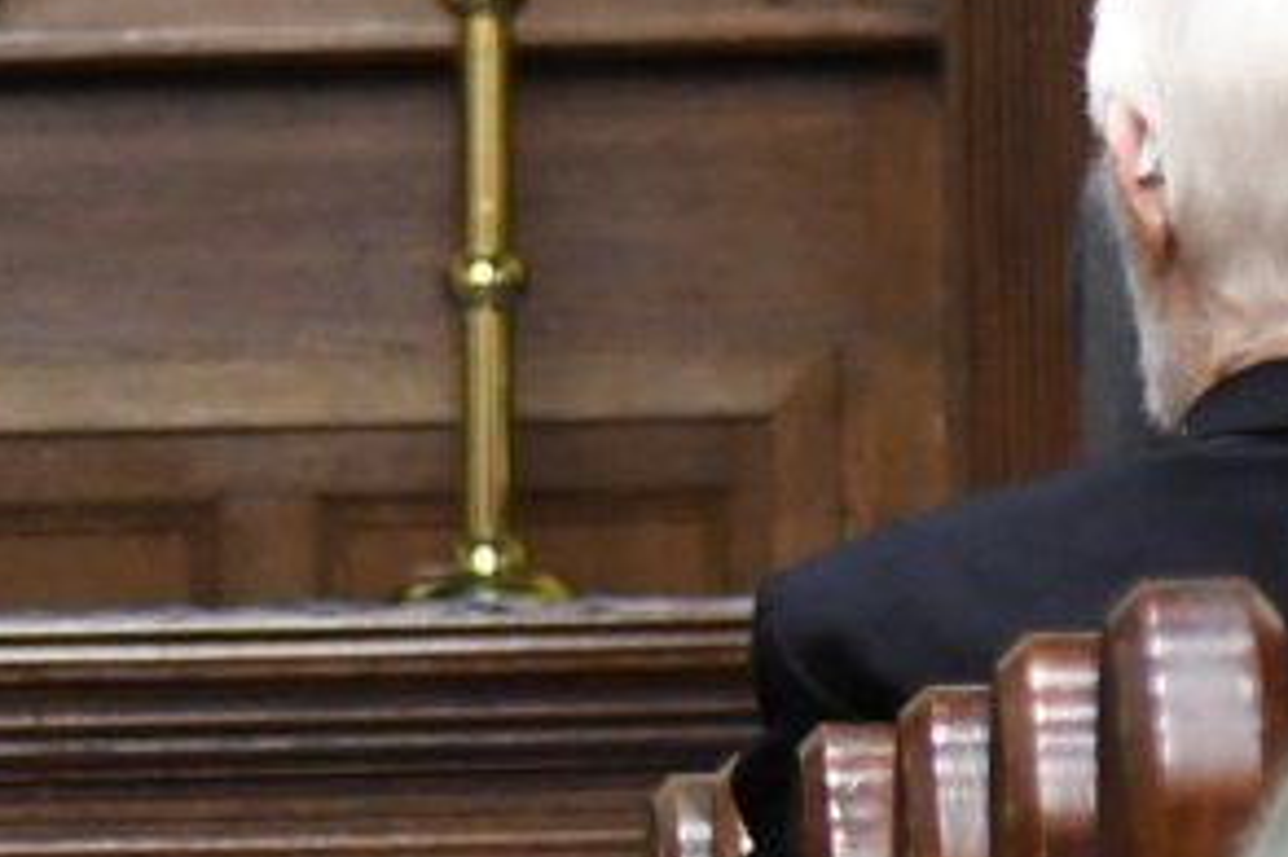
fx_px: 21740
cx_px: -444
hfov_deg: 3.4
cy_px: 1044
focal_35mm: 608
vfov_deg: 2.3
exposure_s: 1/60
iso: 2000
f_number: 2.8
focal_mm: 58
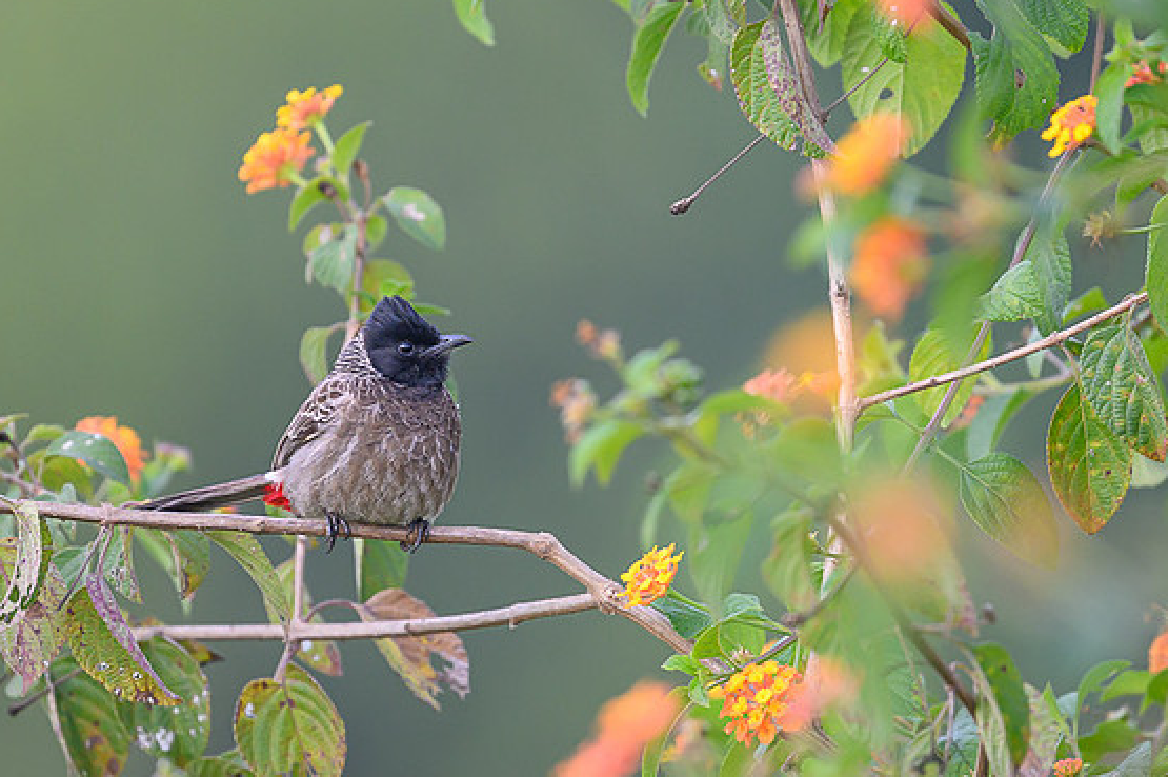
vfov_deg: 1.4
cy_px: 419
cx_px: 620
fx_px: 32707
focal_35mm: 1009
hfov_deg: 2.0
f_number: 4
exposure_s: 1/1250
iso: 1000
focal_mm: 560
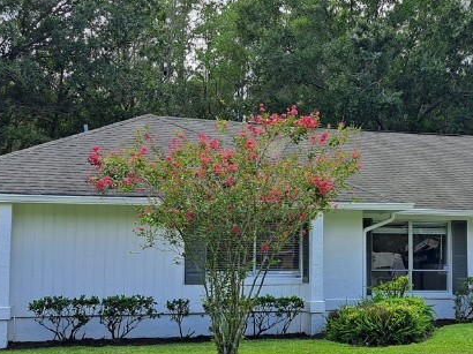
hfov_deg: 31.6
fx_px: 819
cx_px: 353
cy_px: 232
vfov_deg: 24.3
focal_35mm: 60
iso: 50
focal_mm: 5.23
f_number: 1.8
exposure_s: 1/850
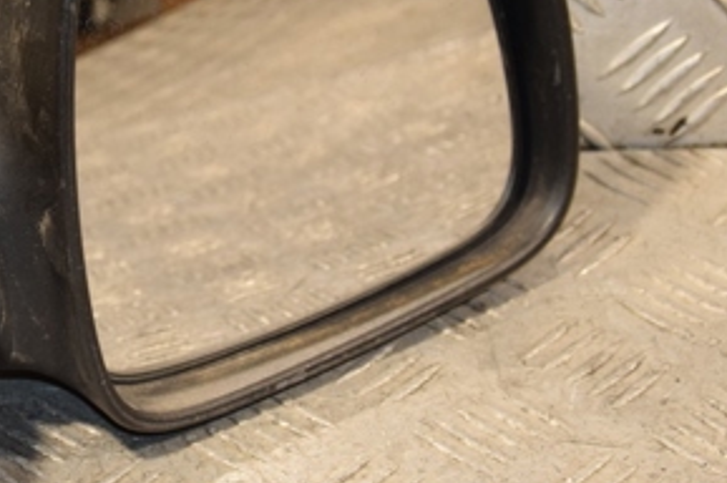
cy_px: 96
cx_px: 136
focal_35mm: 206
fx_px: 4155
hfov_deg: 10.0
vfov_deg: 6.6
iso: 800
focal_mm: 62
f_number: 5.3
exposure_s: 1/160
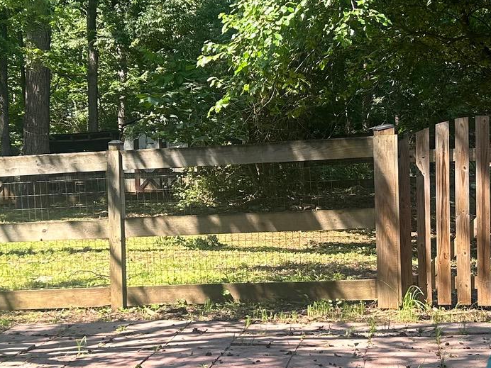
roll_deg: +2.3
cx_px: 219
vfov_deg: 19.1
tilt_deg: -2.9
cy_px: 208
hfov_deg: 25.3
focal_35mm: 77
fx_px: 1092
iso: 50
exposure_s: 1/482
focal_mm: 5.7
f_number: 1.5
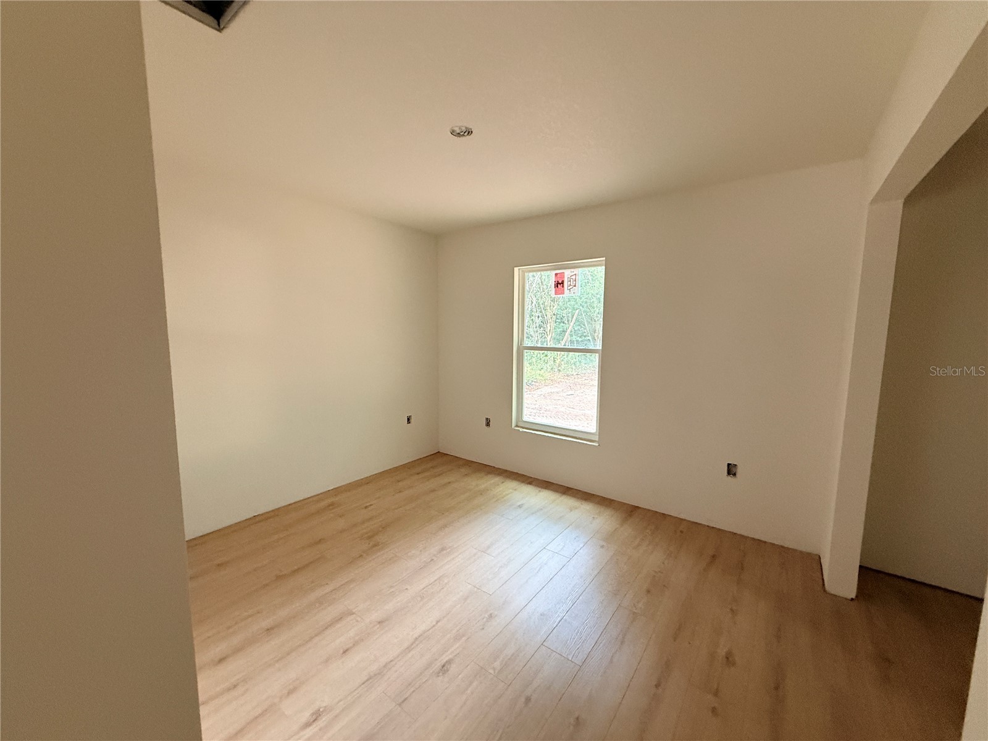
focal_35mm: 14
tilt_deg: -7.3
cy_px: 370
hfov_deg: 102.1
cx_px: 494
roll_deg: +1.2
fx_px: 400
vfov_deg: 85.7
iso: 400
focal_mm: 2.22
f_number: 2.2
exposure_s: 1/60
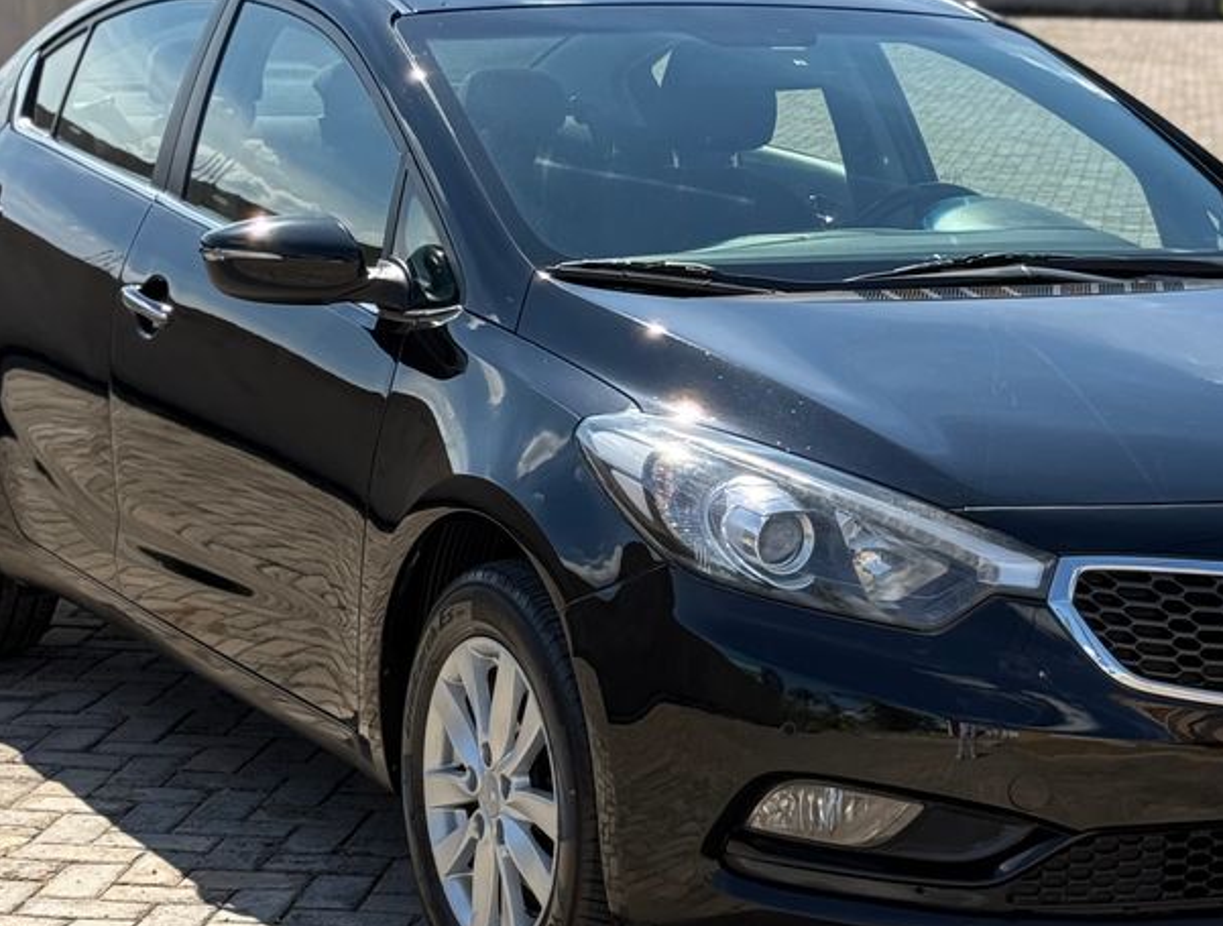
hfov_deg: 25.5
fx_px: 2694
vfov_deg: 19.5
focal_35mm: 76
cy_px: 364
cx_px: 768
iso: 100
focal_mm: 6.76
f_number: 1.78
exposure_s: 1/2208
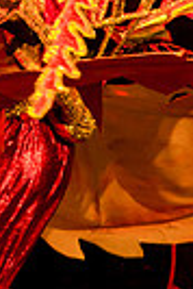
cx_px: -63
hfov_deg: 2.3
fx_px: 4716
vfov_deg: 3.5
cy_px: -126
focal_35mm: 588
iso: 2500
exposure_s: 1/320
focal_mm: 135
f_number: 5.6
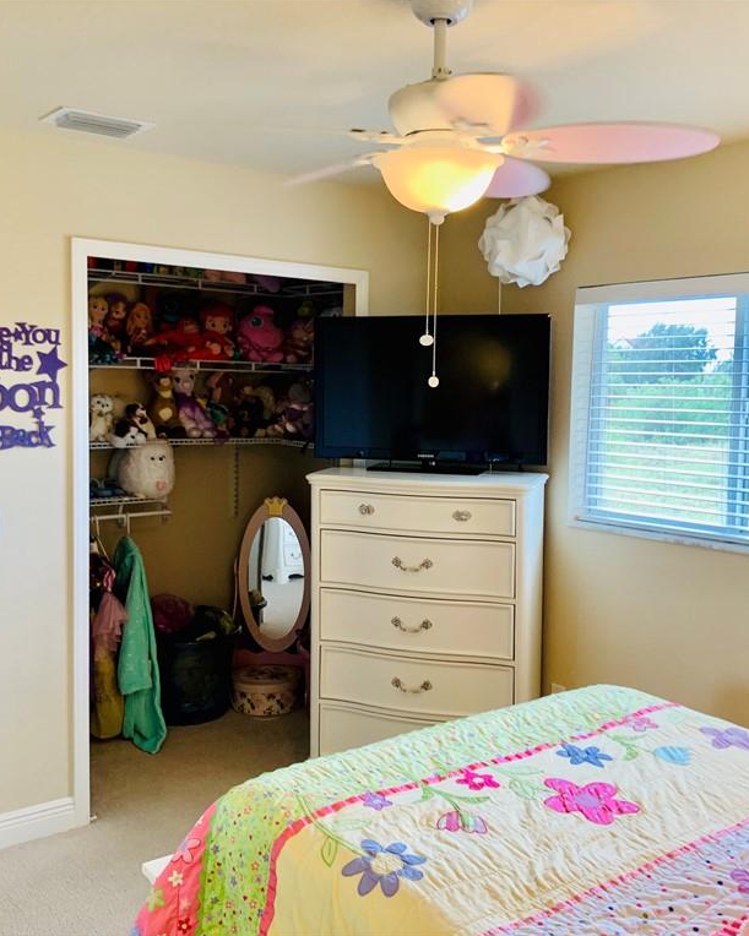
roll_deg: -1.2
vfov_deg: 52.9
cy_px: 468
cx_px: 362
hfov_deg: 43.3
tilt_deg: -5.2
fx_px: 942
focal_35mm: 34
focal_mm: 4.25
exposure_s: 1/60
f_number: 1.8
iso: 80
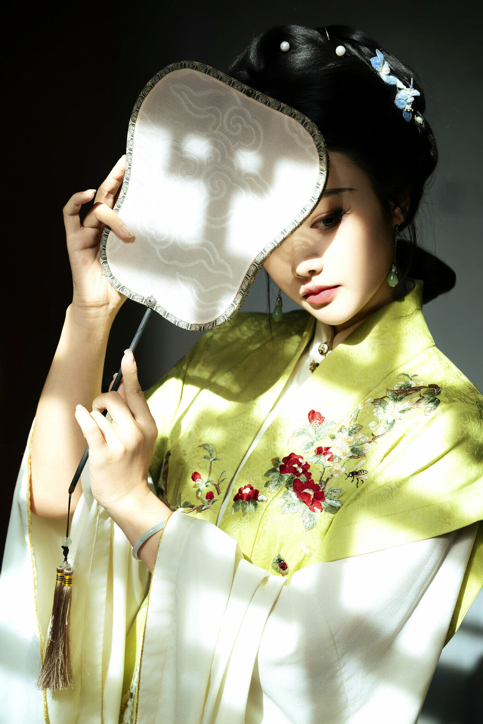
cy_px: 362
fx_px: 1307
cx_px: 242
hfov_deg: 20.9
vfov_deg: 31.0
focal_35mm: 65
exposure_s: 1/160
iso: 125
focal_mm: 65
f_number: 4
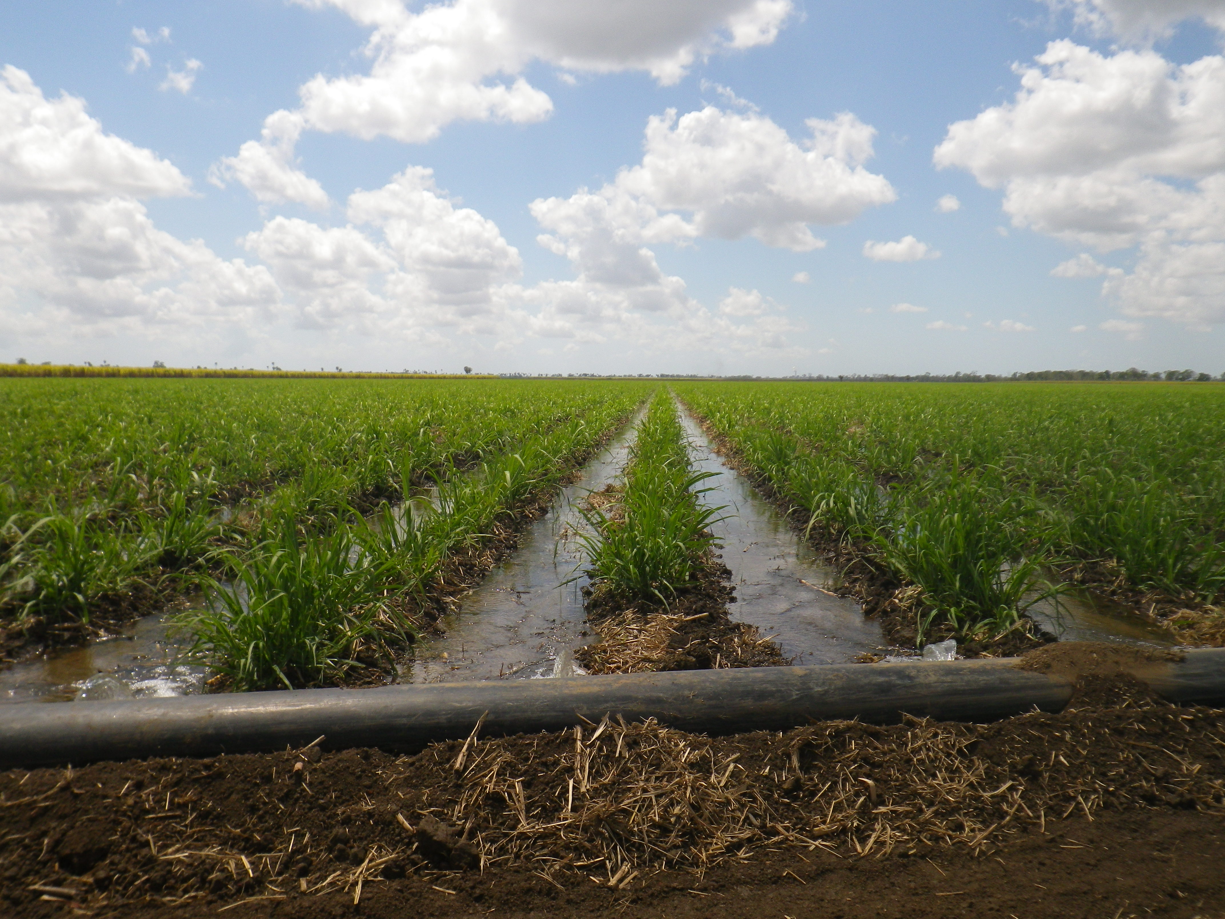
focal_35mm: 28
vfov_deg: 49.7
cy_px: 460
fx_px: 991
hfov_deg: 63.4
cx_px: 612
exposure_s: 1/800
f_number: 4.2
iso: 80
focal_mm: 5
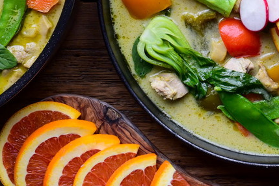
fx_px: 1085
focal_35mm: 140
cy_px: -1
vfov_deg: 9.7
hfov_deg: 14.4
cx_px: 285
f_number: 6.3
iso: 1000
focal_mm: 50
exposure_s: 1/50
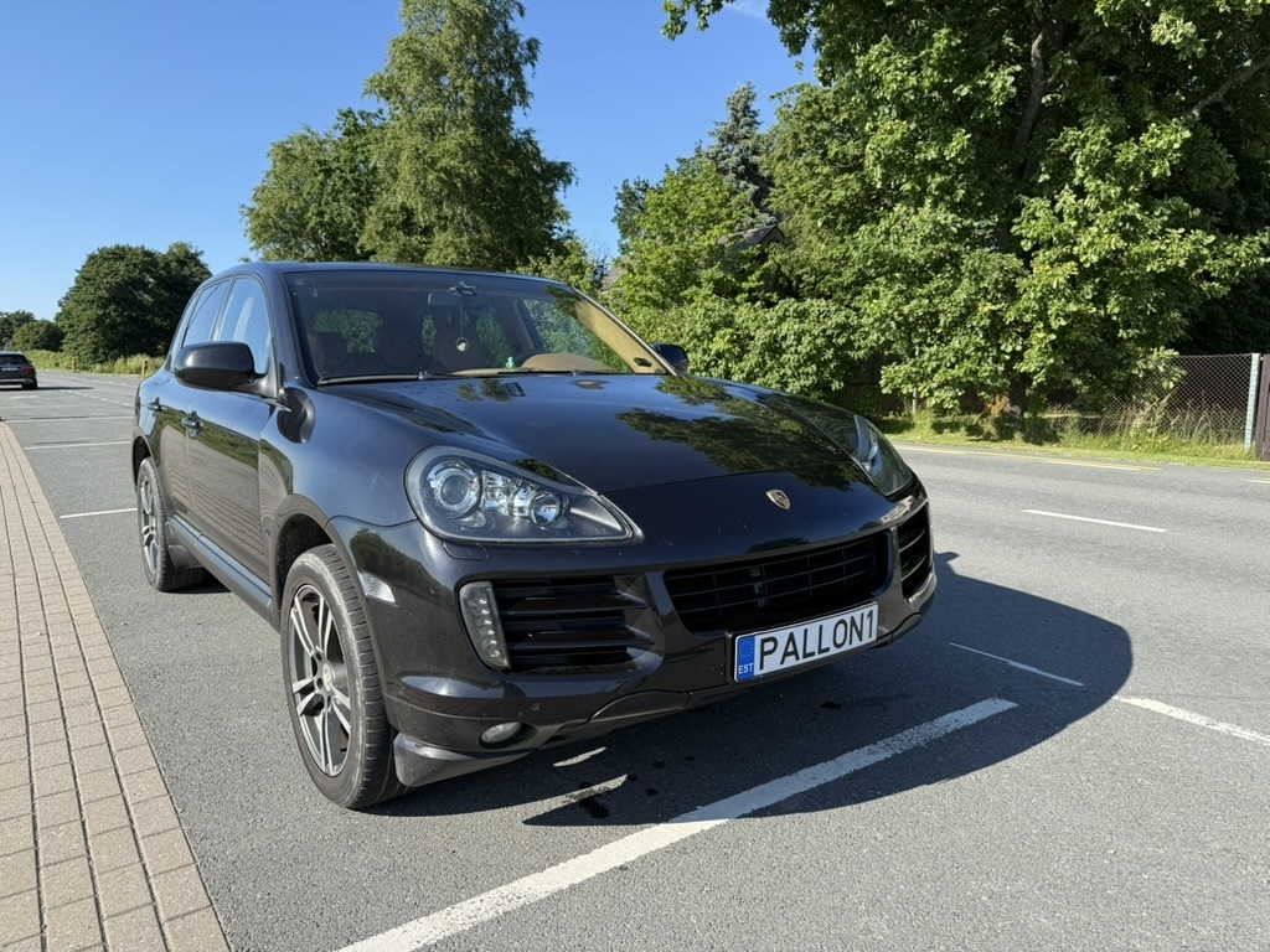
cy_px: 476
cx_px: 635
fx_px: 881
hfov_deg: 71.6
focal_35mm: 24
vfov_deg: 56.8
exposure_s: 1/1901
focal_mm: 6.76
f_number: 1.78
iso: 80
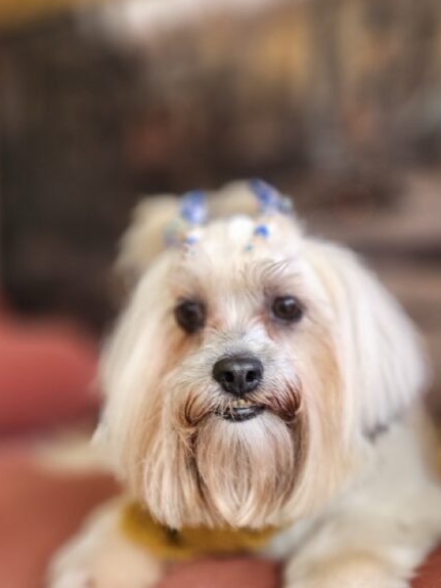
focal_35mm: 41
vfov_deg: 45.4
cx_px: 249
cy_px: 367
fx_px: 696
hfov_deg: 35.1
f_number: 1.8
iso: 200
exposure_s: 1/120
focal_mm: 5.4
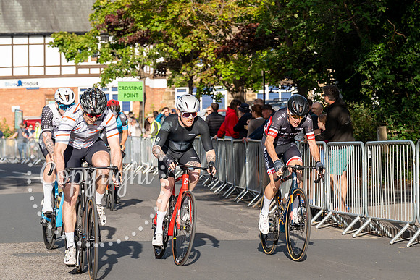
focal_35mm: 154
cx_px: 303
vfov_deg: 8.9
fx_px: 1798
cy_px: 78
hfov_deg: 13.3
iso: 250
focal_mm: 101
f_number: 5
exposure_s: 1/1000
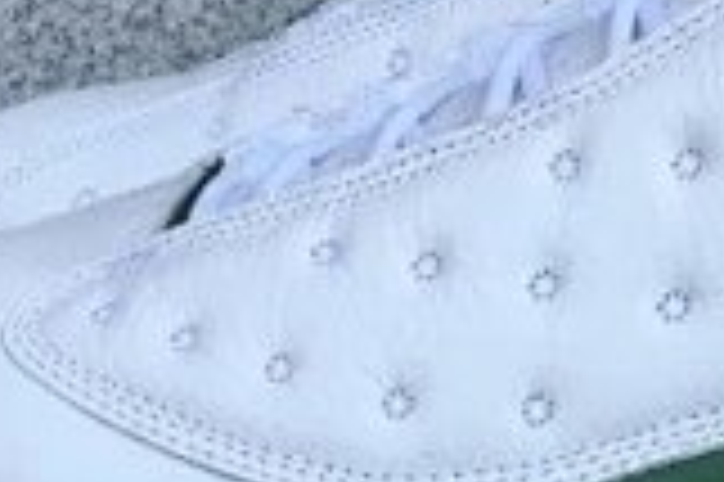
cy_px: 437
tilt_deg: -22.0
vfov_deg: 10.6
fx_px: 2572
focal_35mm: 128
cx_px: 616
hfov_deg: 15.9
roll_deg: -1.0
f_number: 2.4
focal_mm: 3.3
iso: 25
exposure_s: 1/696
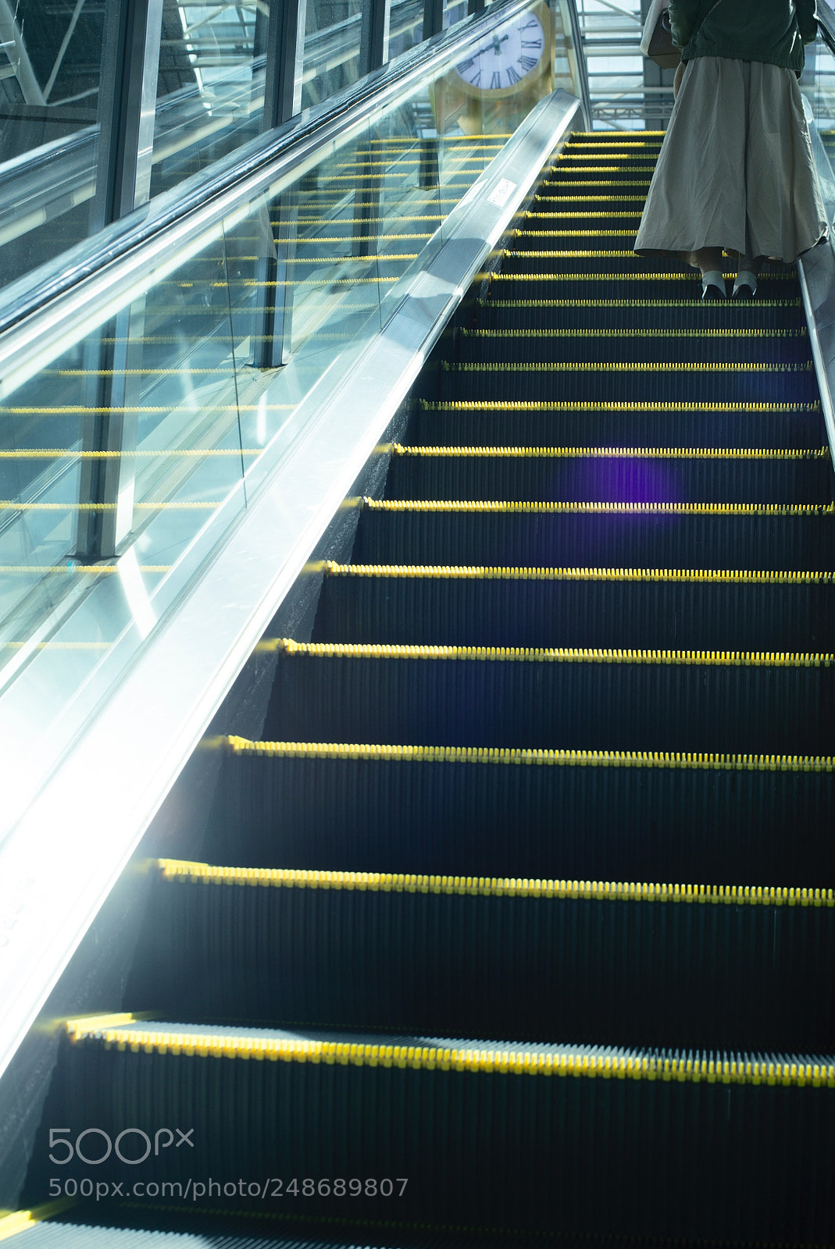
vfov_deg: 36.2
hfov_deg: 24.7
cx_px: 418
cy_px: 624
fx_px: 1911
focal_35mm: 55
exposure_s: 1/200
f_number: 8
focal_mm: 55
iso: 100
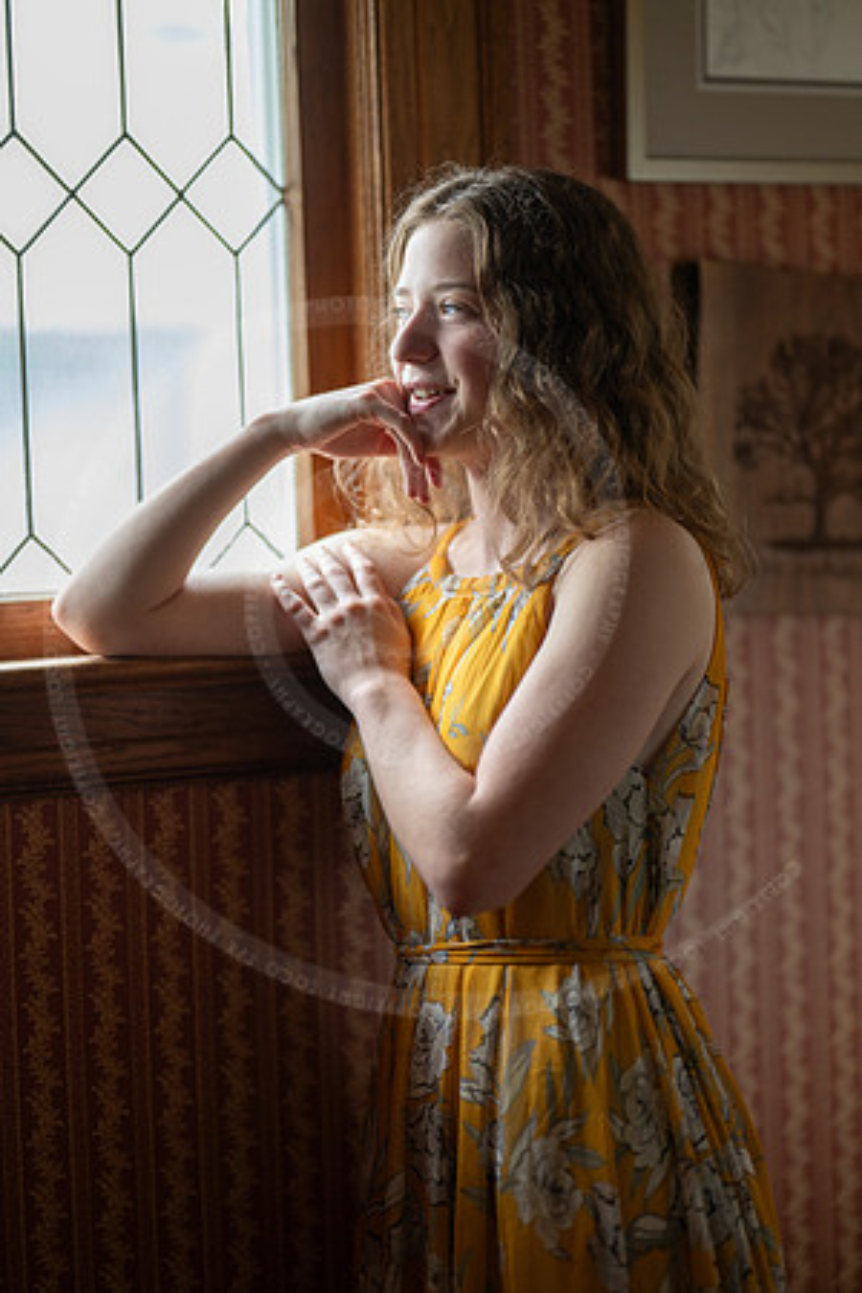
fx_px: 3053
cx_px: 431
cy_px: 646
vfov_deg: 23.9
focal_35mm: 85
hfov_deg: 16.1
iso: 320
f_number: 1.2
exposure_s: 1/250
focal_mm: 85
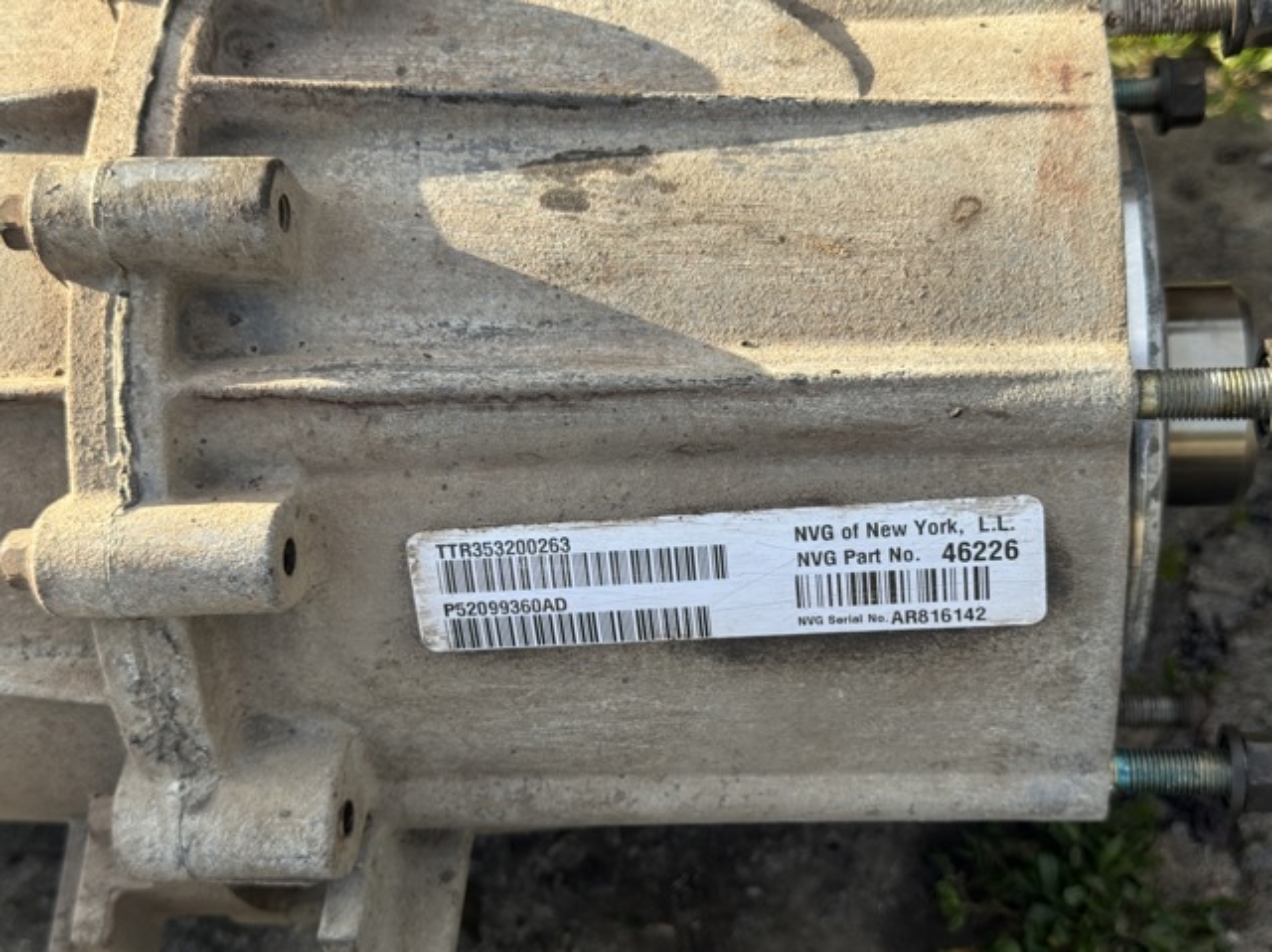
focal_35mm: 48
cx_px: 636
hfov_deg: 39.7
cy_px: 476
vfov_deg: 30.2
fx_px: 1762
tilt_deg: -50.2
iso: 64
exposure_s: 1/1094
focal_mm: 6.76
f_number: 1.78
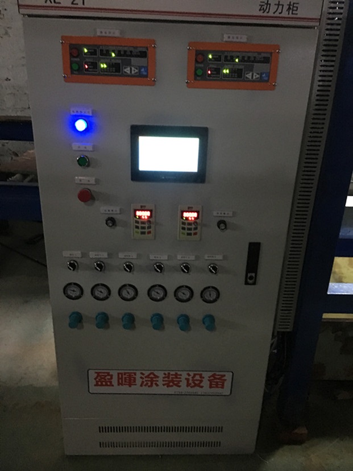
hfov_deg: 48.2
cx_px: 176
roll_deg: -3.9
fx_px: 394
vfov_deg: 61.7
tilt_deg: -23.3
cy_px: 236
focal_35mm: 29
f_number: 2.2
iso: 640
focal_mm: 4.15
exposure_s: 1/17
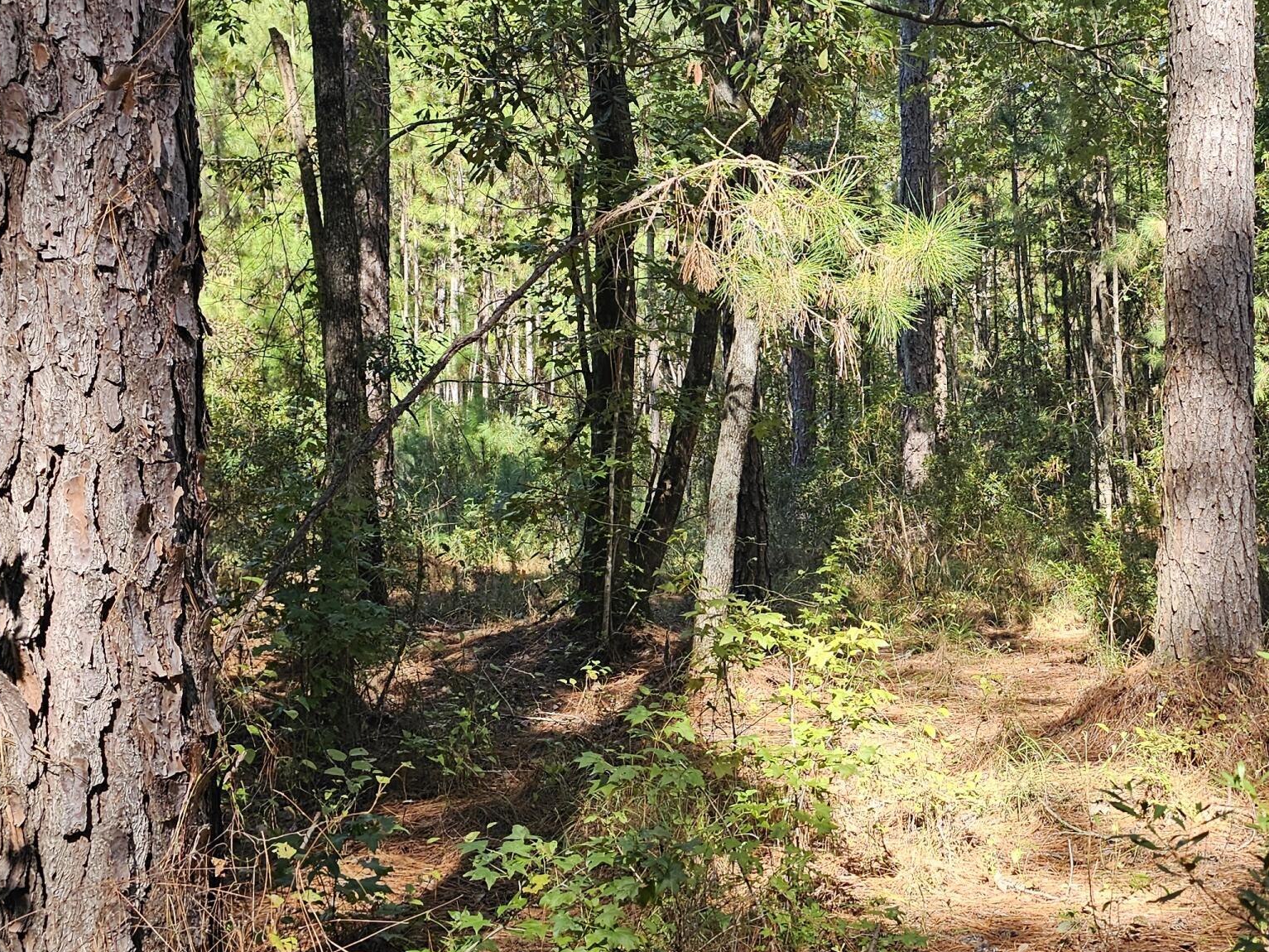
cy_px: 415
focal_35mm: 45
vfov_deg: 32.1
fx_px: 1650
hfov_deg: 40.8
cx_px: 964
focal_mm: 6.3
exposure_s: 1/180
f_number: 1.7
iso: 20
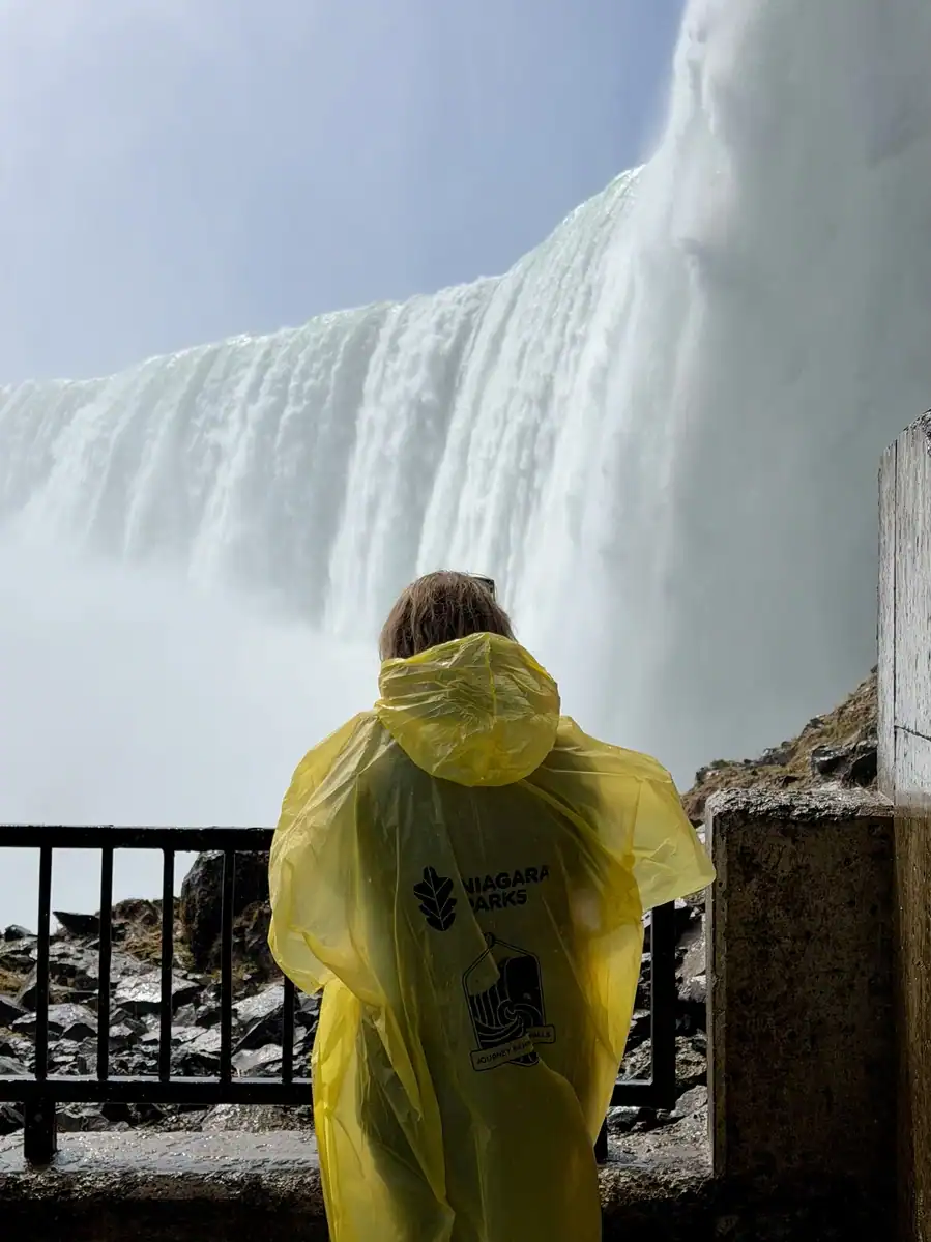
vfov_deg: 39.7
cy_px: 621
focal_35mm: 48
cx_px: 466
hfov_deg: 30.3
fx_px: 1722
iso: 64
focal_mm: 6.76
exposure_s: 1/7874
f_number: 1.78
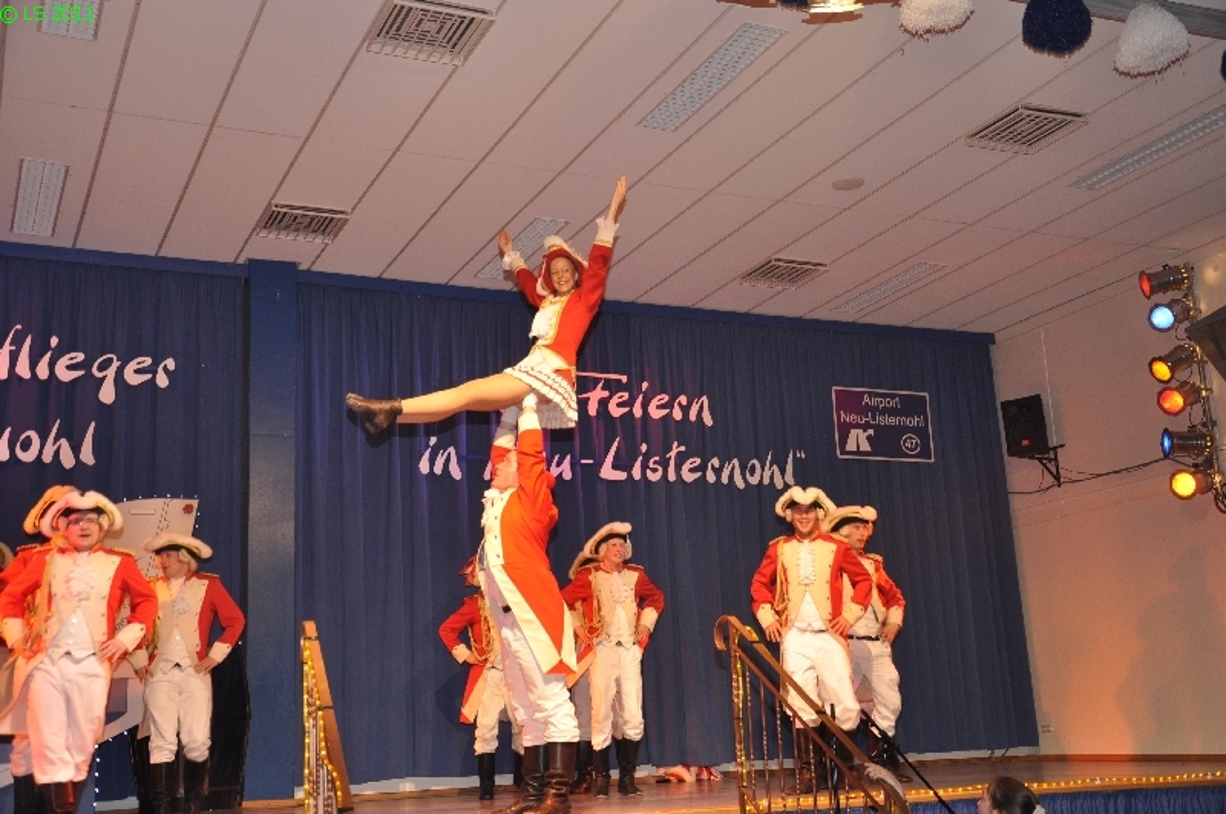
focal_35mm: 42
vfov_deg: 31.8
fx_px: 1428
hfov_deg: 46.5
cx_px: 613
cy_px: 407
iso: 400
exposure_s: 1/60
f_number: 5
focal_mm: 28
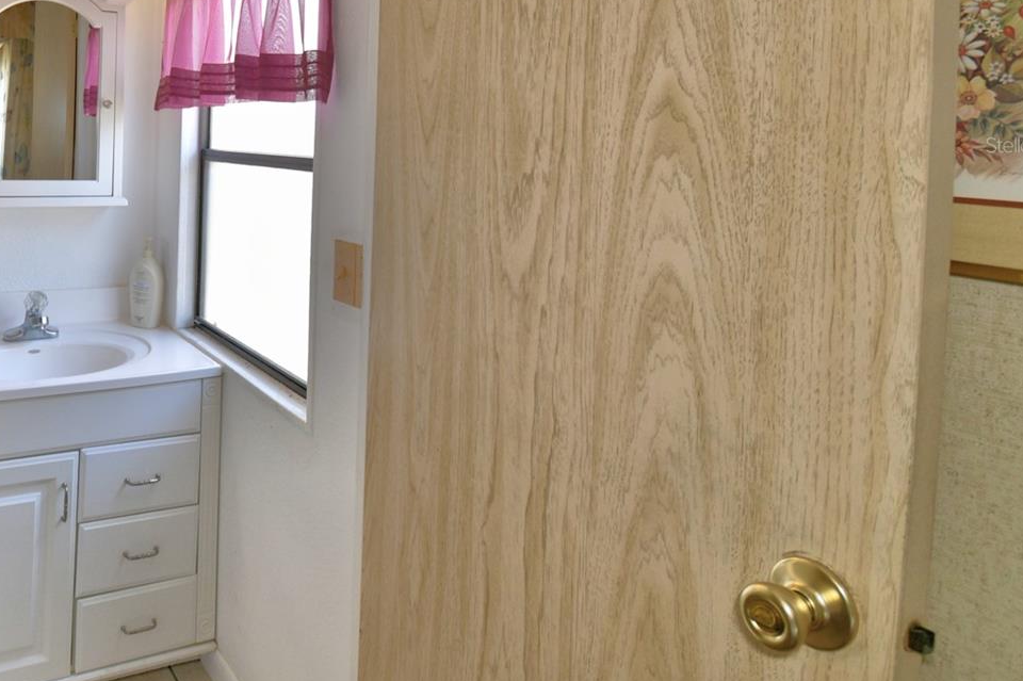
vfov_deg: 48.6
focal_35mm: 25
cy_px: 144
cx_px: 228
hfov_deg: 66.0
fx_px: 710
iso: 140
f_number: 4.5
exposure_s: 1/60
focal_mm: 10
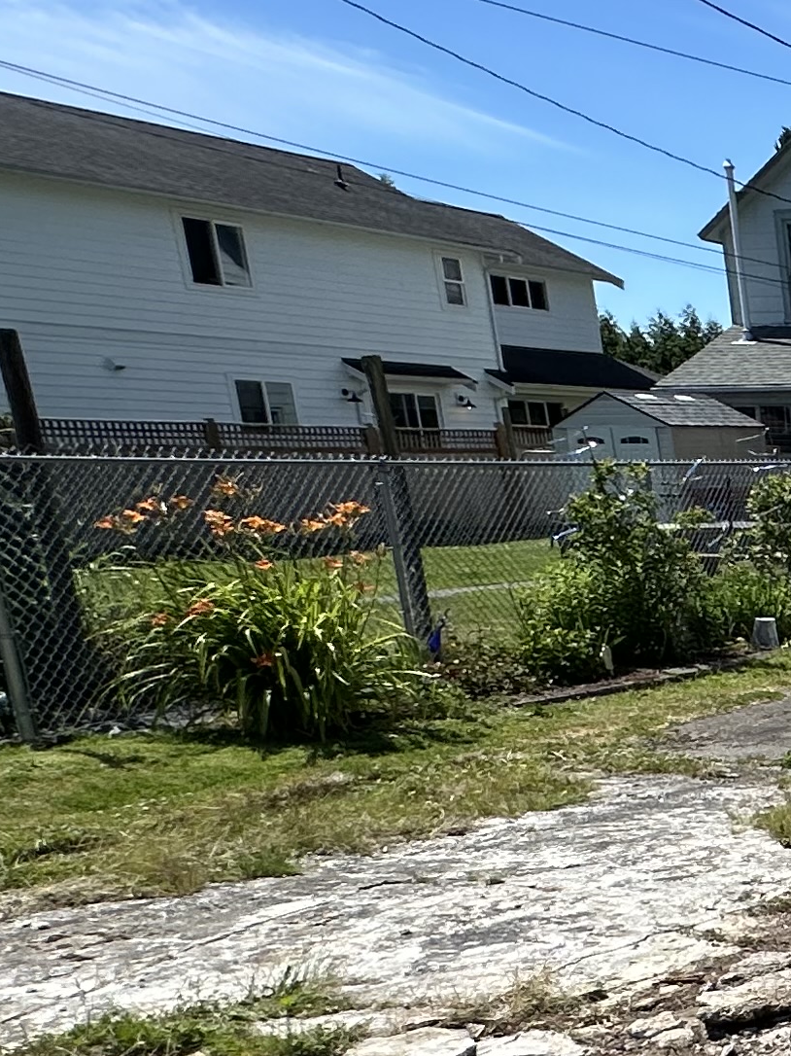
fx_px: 1585
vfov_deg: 35.5
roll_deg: +0.5
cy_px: 863
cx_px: 1515
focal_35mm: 52
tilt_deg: -13.9
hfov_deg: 19.2
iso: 50
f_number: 2.2
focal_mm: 2.22
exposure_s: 1/1949
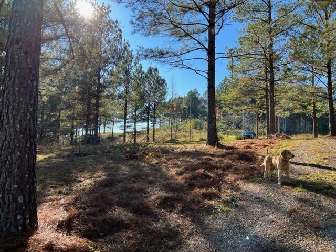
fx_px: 252
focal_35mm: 26
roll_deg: -1.3
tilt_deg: +5.8
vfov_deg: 53.1
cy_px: 126
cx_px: 168
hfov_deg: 67.3
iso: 50
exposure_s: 1/1488
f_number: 1.5
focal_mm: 5.7
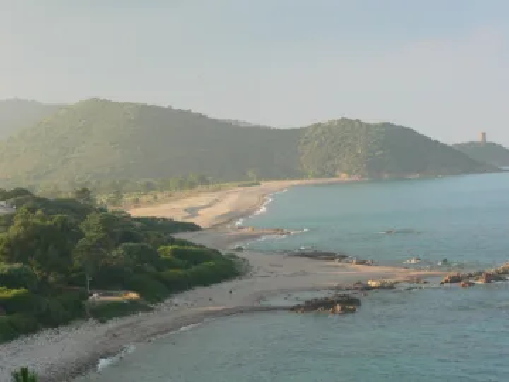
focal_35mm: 109
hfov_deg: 18.0
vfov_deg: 13.6
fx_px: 1603
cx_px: 254
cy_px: 191
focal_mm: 18.2
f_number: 5.6
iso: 80
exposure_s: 1/100
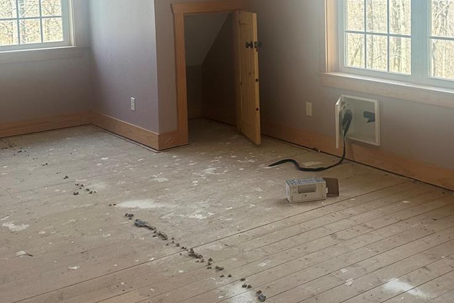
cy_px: 30
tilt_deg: -4.2
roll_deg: +0.5
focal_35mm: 52
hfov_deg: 37.8
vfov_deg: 25.2
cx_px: 296
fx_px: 656
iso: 125
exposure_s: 1/121
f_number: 1.78
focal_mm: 6.86
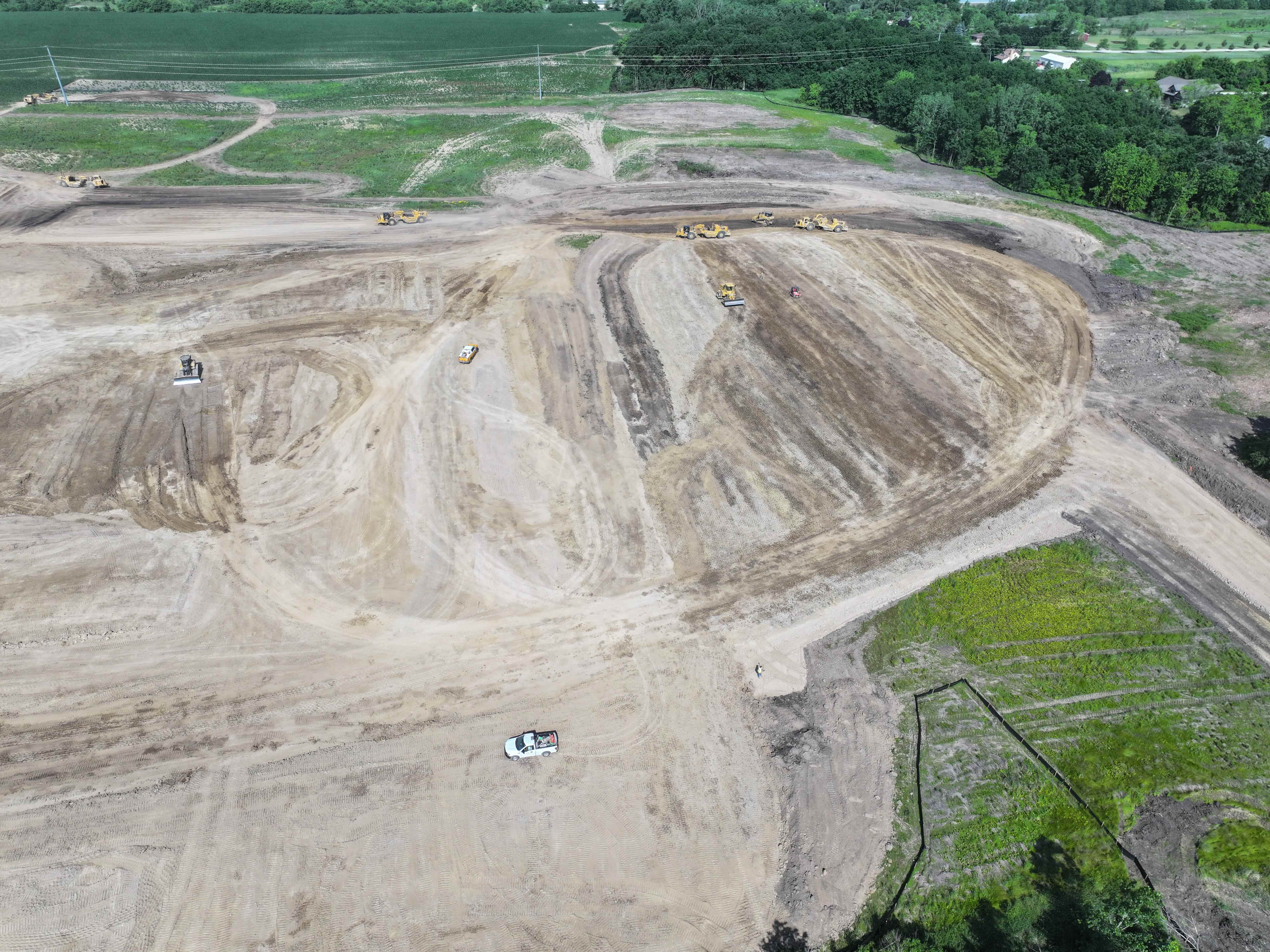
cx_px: 635
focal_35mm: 24
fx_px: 880
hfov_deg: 71.6
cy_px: 476
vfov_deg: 56.8
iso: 100
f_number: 2.8
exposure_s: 1/1600
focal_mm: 12.29
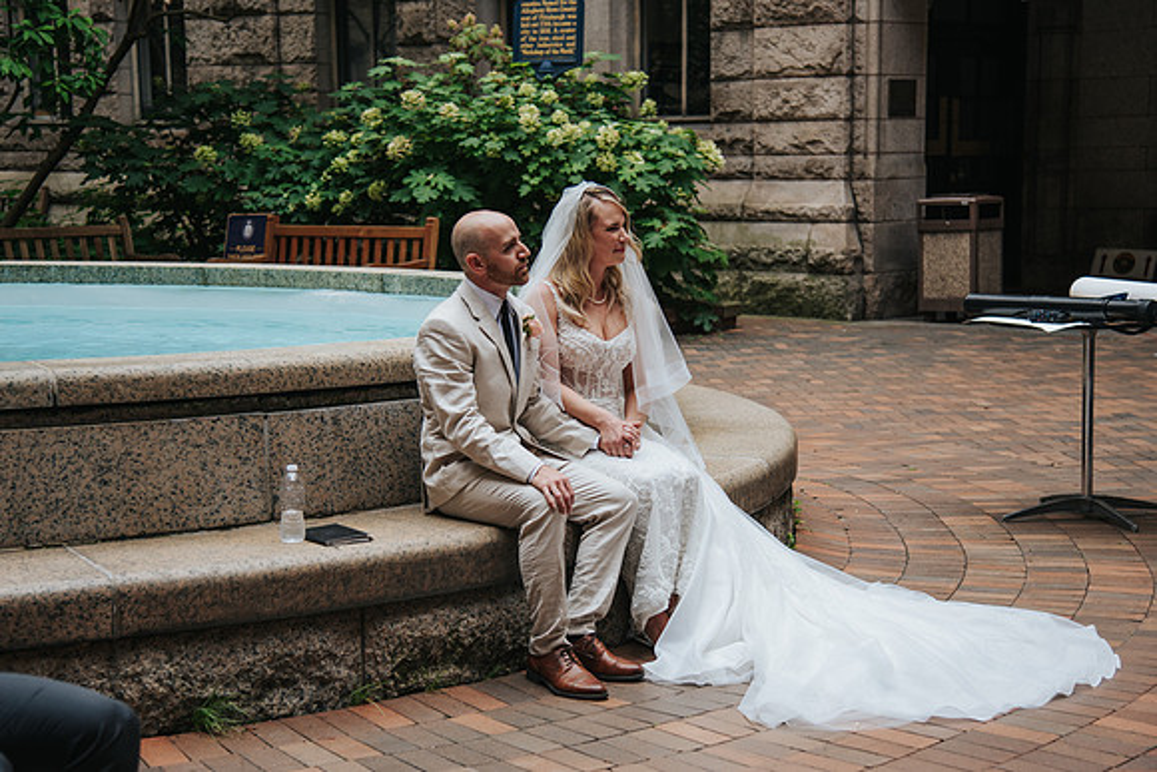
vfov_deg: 19.0
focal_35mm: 72
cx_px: 576
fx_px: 2306
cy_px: 390
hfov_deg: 28.2
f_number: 4
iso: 220
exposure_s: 1/500
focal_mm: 62
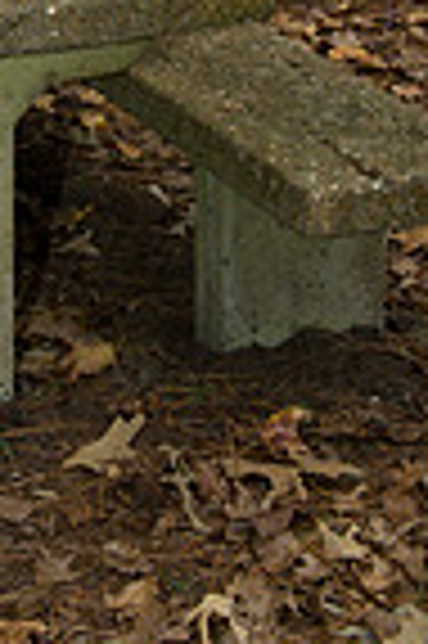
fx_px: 2020
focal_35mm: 113
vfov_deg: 17.1
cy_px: -189
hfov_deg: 11.6
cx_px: -191
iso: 640
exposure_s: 1/125
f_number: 7.1
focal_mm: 36
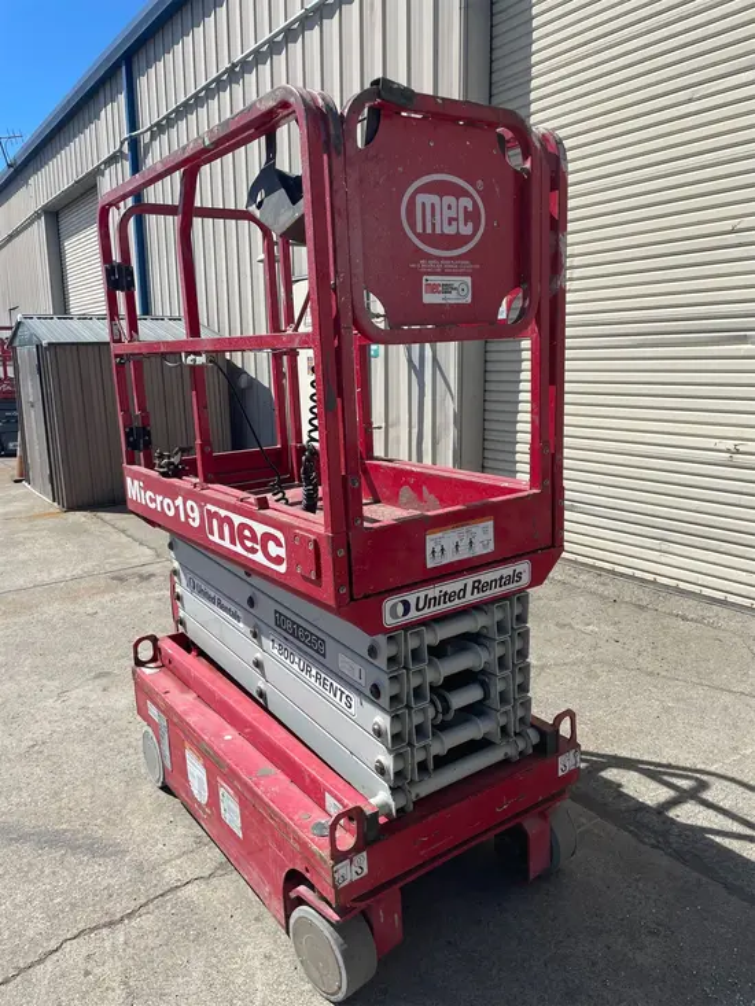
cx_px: 378
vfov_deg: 67.3
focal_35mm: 26
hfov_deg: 53.1
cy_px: 503
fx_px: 756
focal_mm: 4.2
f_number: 1.6
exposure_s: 1/4132
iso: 32
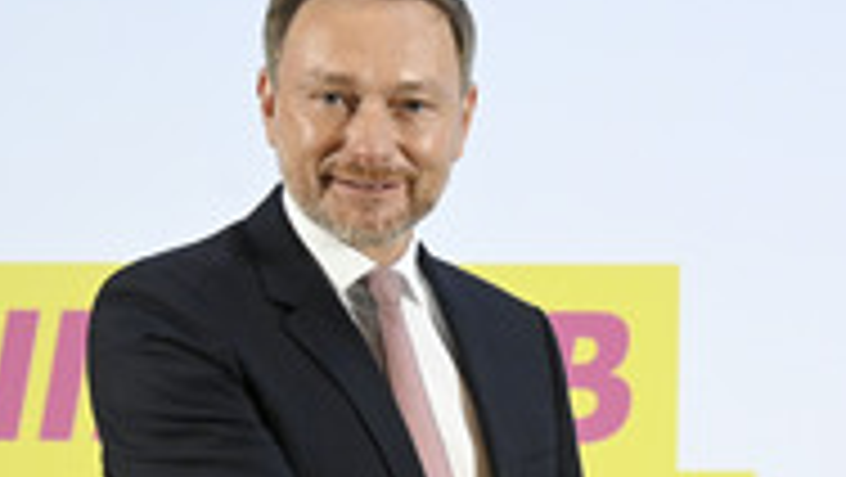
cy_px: 544
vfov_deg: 6.9
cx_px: 934
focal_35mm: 176
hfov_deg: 12.0
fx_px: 3950
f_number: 5.6
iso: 5000
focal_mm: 70
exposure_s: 1/320
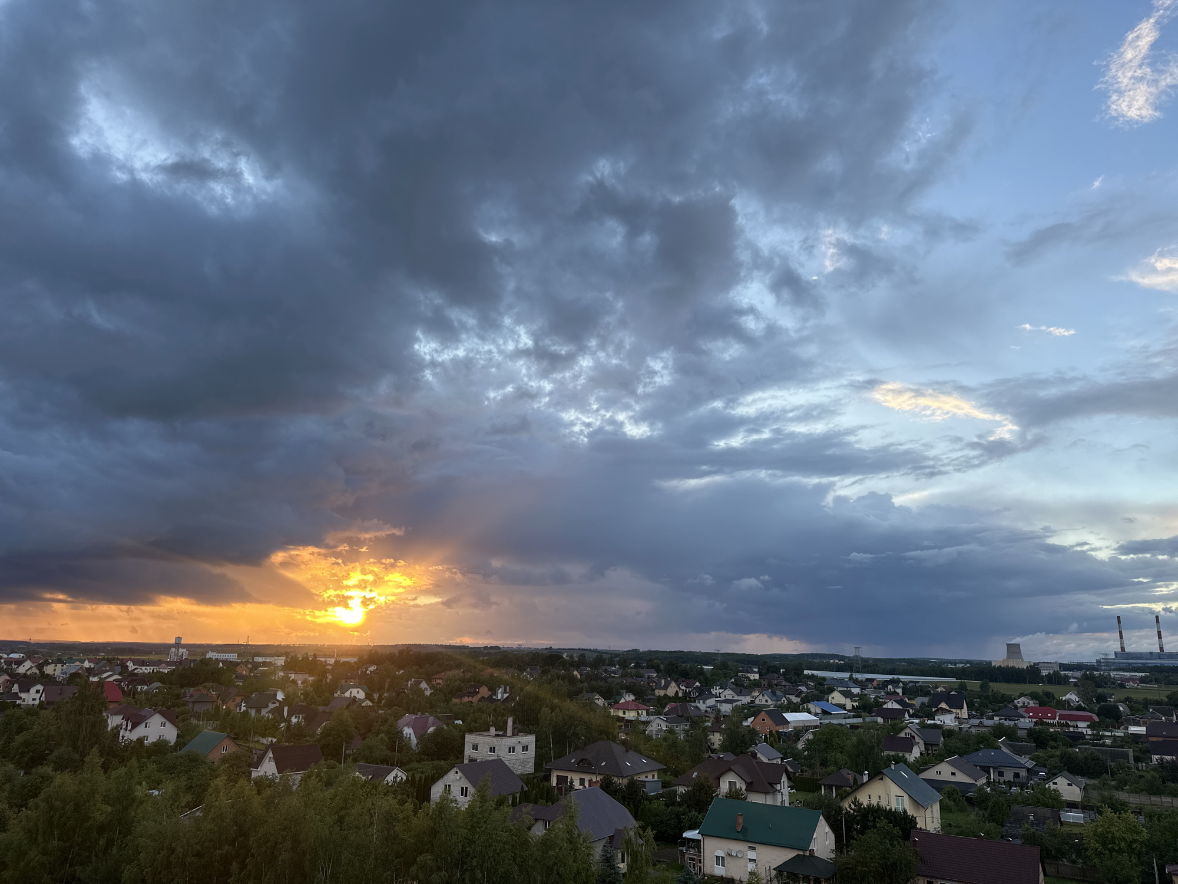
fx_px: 817
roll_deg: -1.2
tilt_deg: +14.7
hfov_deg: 71.6
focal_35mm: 24
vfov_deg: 56.8
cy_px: 442
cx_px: 589
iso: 80
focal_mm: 6.86
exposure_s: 1/412
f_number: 1.78
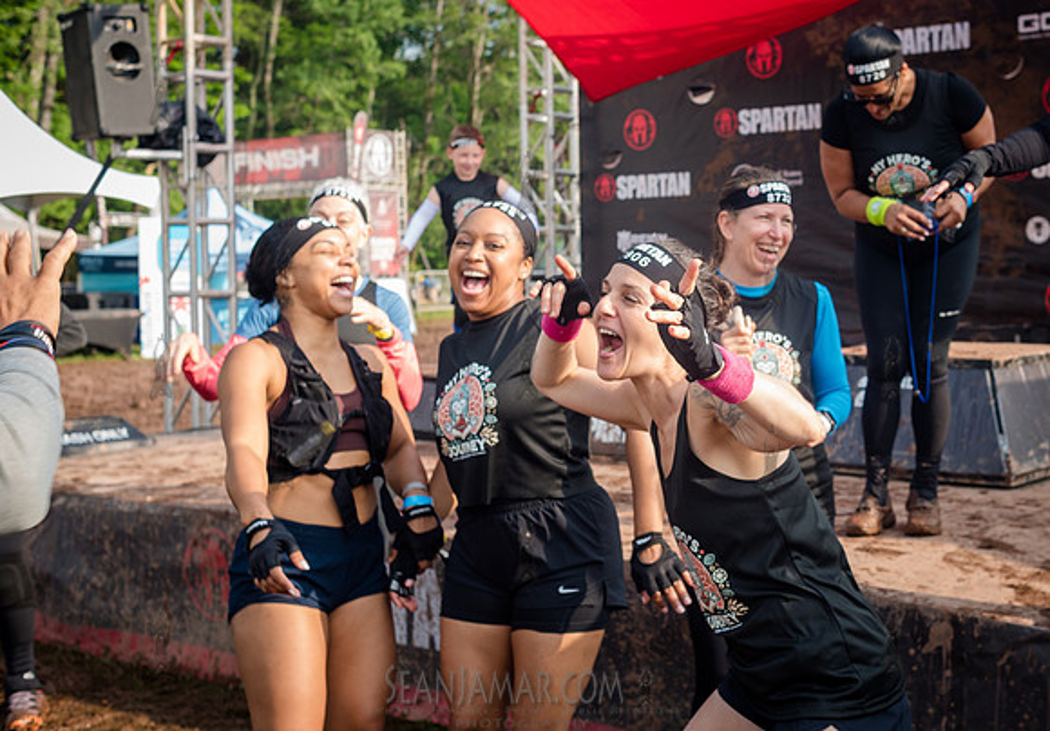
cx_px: 734
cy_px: 319
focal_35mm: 50
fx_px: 1465
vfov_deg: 28.0
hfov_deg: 38.8
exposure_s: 1/250
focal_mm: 35
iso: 250
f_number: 5.6
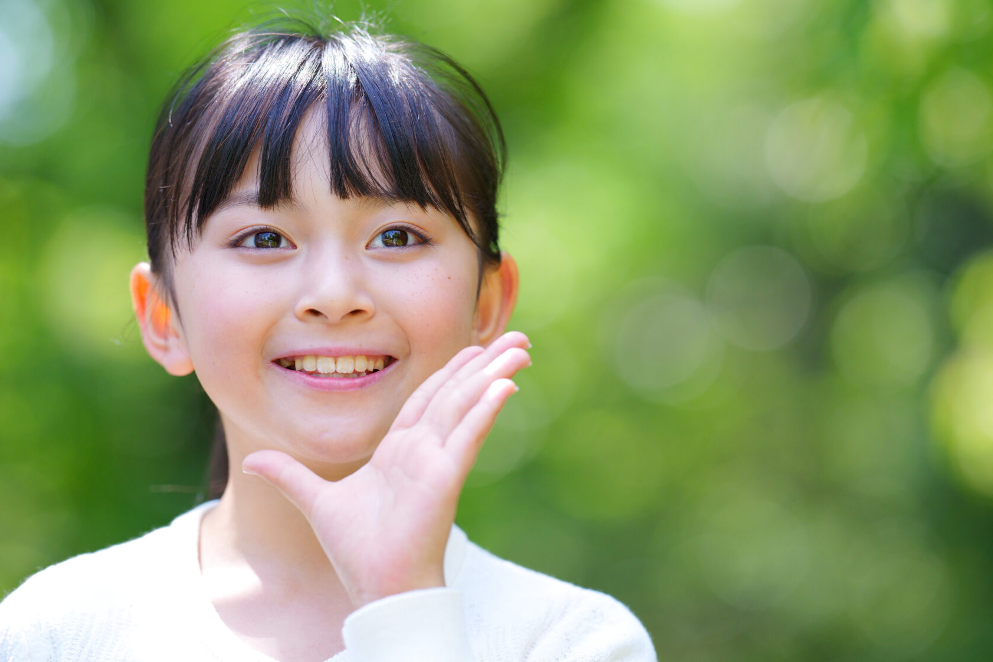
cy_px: 324
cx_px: 544
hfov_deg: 13.3
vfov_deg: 8.9
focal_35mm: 154
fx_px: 4248
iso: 400
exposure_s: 1/1250
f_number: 2.5
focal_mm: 135
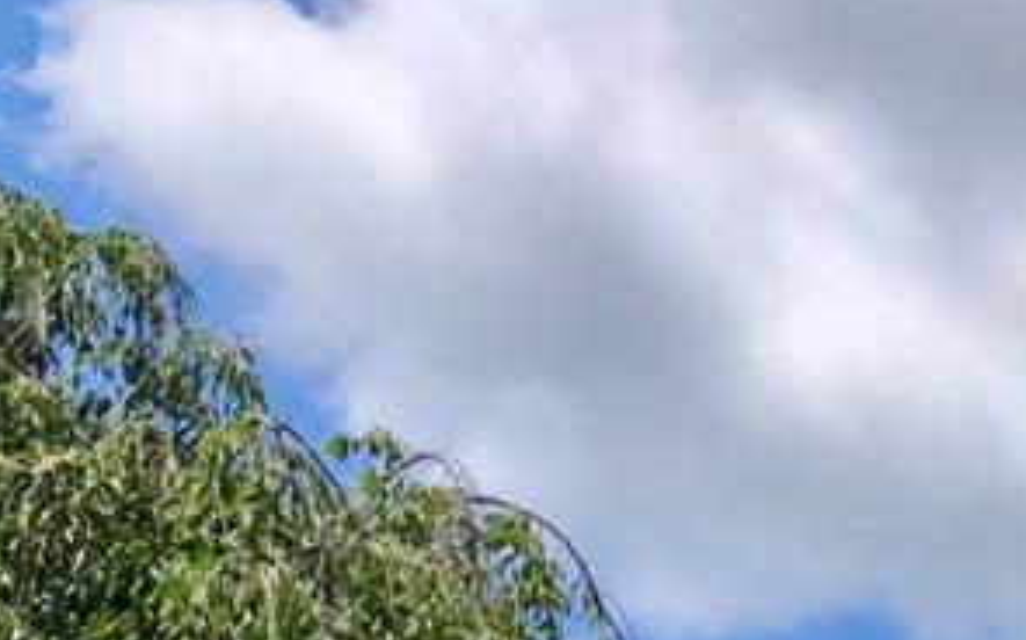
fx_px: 4052
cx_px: 1489
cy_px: 1642
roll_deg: -3.1
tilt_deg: +10.3
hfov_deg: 13.7
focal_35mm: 145
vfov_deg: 8.2
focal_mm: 3.99
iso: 20
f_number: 1.8
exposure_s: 1/1389
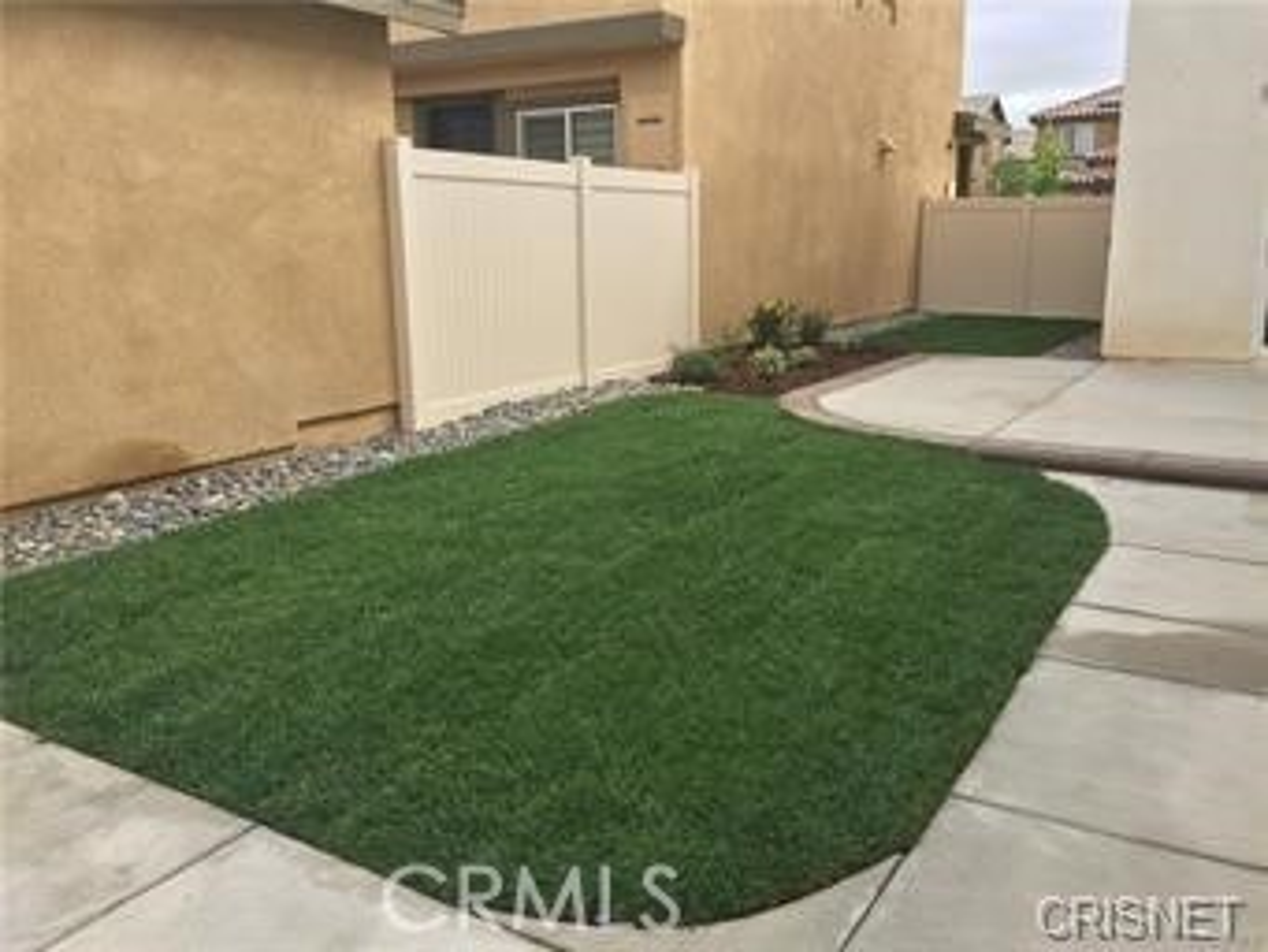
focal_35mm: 29
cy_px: 476
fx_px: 1063
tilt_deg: -12.6
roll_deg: -0.2
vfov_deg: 48.3
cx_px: 634
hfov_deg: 61.6
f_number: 2.2
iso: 32
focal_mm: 4.15
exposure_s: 1/1014
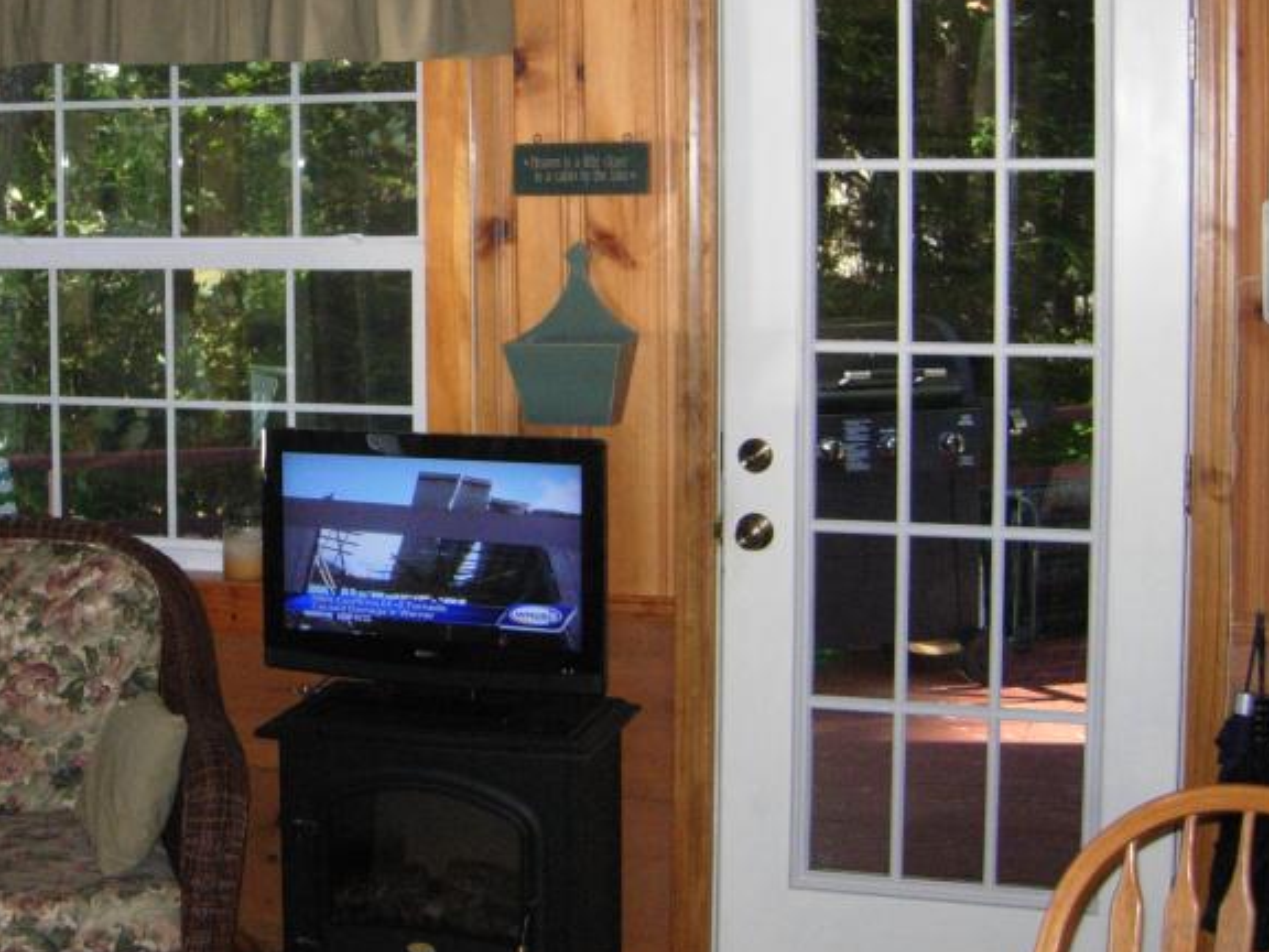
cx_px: 260
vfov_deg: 22.8
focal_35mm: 64
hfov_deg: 29.6
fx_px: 2346
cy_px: 309
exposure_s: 1/181
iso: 200
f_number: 2.7
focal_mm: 7.5
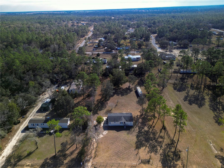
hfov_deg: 71.6
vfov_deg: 56.8
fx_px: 155
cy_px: 84
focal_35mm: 24
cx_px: 112
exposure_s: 1/20
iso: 100
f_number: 1.7
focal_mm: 6.72
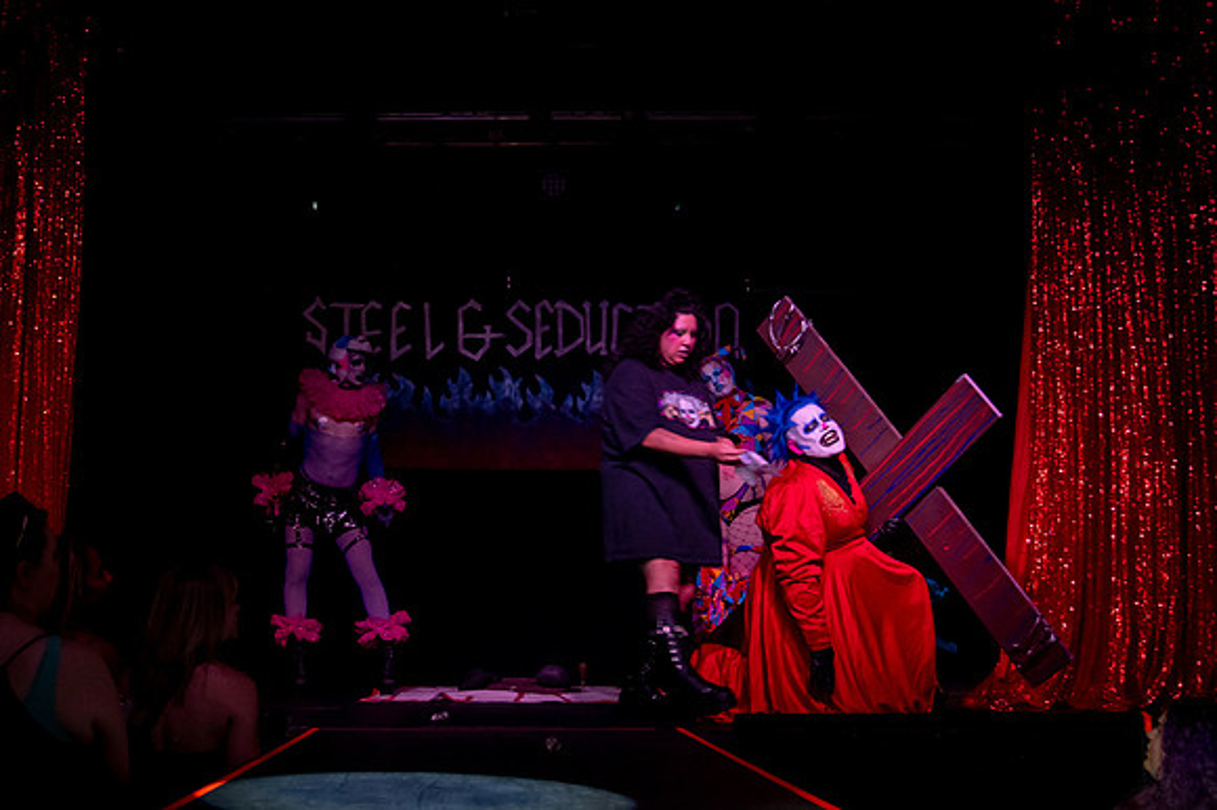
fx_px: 1396
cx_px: 514
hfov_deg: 46.9
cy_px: 389
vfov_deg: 32.3
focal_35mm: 41
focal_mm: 30
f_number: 4
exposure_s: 1/60
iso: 6400
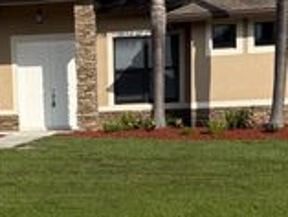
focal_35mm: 98
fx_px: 816
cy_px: 230
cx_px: 68
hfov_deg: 19.9
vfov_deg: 14.8
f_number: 1.78
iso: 80
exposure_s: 1/6173
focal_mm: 6.76
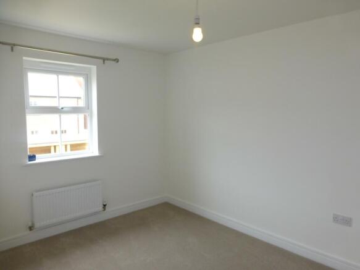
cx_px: 180
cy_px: 135
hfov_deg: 71.6
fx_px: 250
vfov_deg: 56.8
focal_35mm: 24
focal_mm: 4.3
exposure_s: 1/60
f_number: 3.3
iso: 160
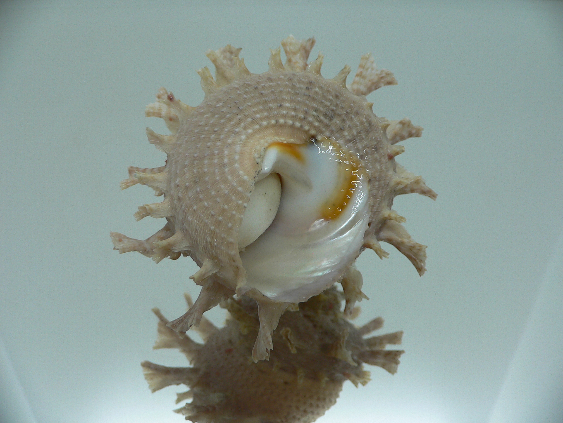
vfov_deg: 40.7
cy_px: 212
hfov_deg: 52.6
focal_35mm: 35
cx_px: 282
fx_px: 569
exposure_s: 1/60
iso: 80
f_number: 2.8
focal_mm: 4.6
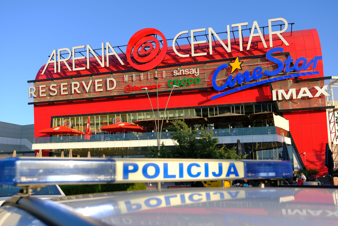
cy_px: 113
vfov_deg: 38.9
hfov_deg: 55.8
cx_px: 169
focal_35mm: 34
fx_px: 319
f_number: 4
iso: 200
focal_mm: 22.7
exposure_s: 1/640
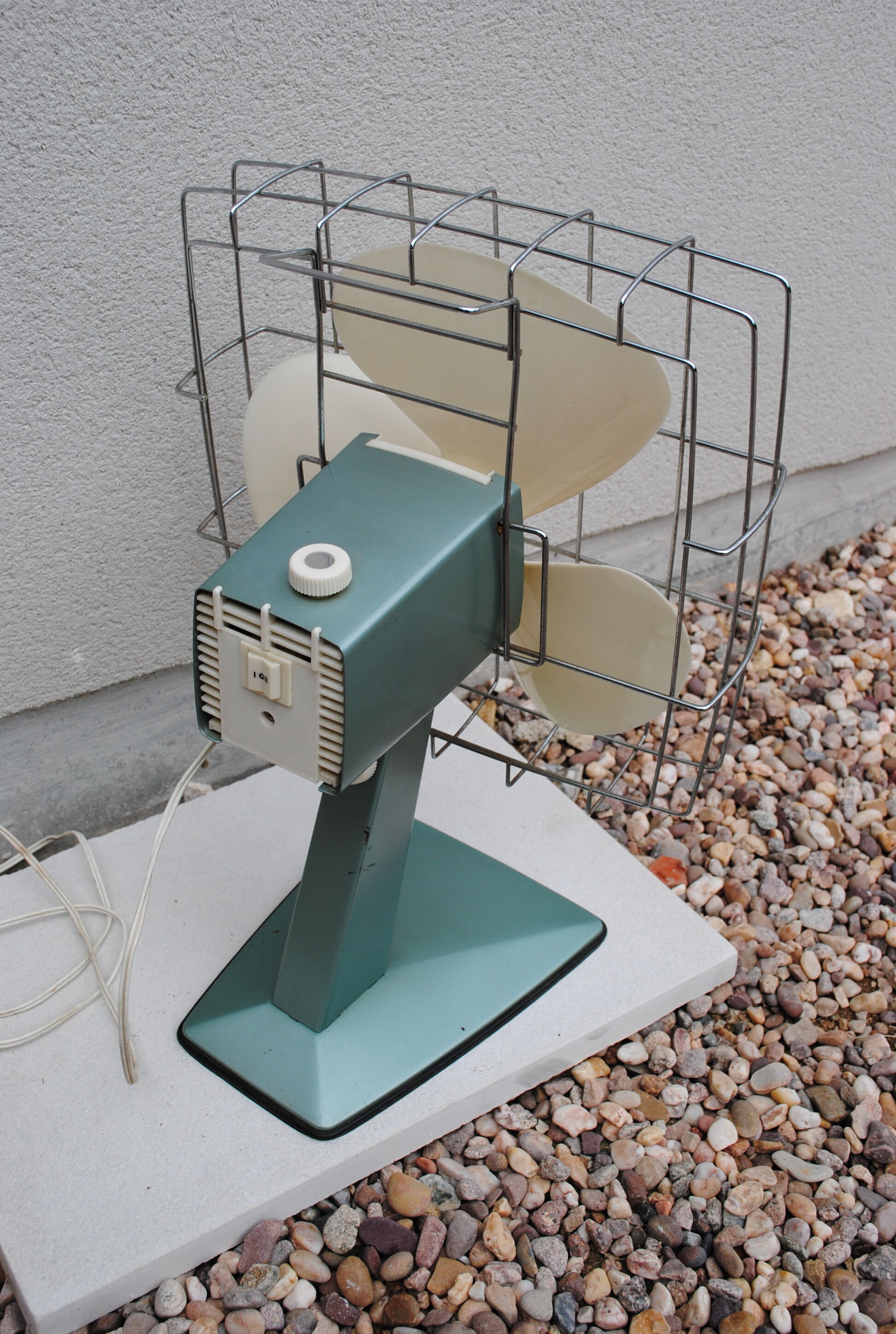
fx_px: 1338
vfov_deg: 53.0
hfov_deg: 37.0
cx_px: 448
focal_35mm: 36
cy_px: 667
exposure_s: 1/250
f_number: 8
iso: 100
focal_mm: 24
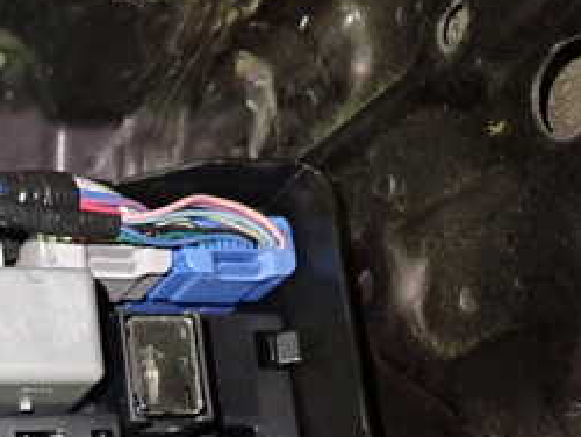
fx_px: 1008
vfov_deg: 23.4
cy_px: 437
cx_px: 26
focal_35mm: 60
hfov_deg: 30.3
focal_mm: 4.5
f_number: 2
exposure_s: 1/30
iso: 800
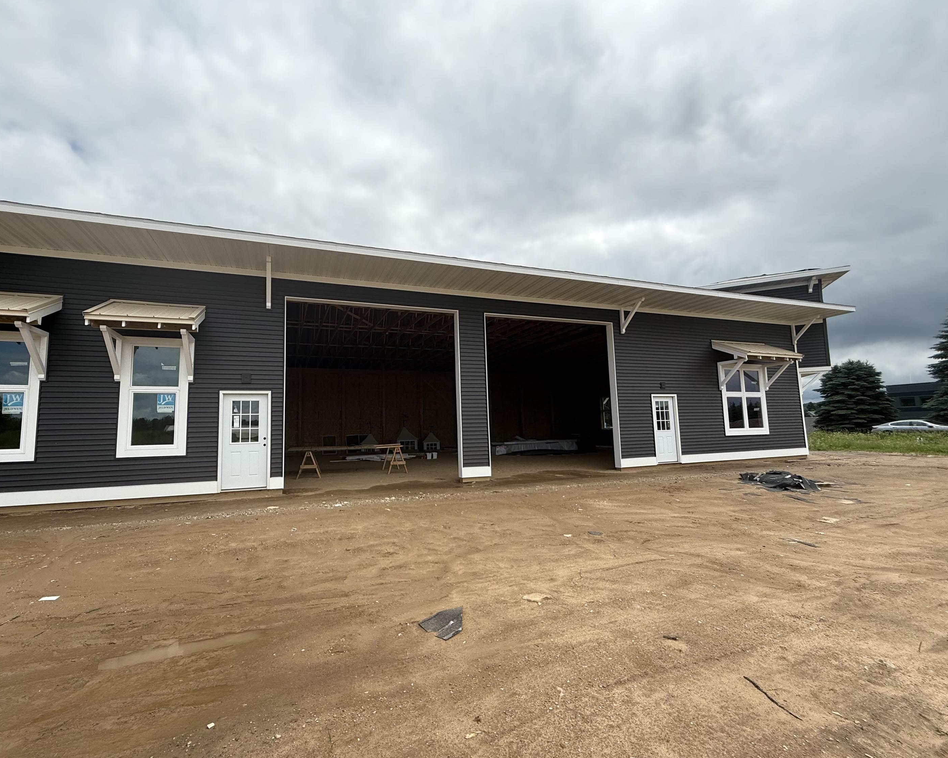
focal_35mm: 15
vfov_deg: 84.0
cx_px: 430
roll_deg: +1.2
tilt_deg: +6.7
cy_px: 385
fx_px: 421
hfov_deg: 96.5
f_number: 2.2
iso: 64
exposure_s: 1/2024
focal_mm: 2.22
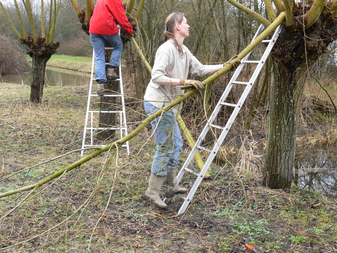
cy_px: 88
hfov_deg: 41.2
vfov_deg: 31.3
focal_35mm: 46
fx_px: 448
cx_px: 192
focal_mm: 7.4
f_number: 4
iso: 100
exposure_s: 1/80
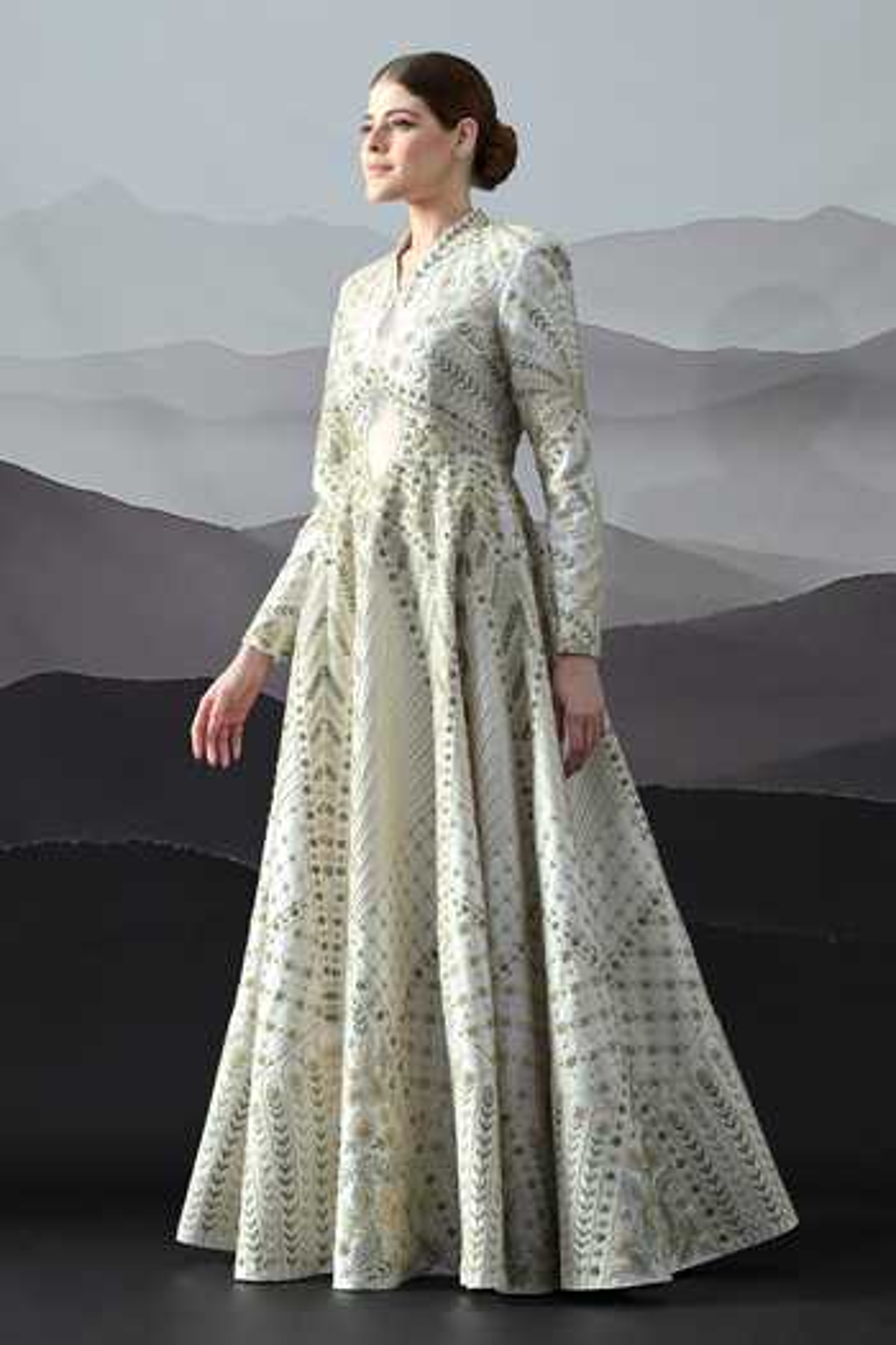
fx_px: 2352
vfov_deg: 31.9
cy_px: 672
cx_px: 448
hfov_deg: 21.6
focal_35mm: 63
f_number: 8
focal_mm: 63
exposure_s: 1/160
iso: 250
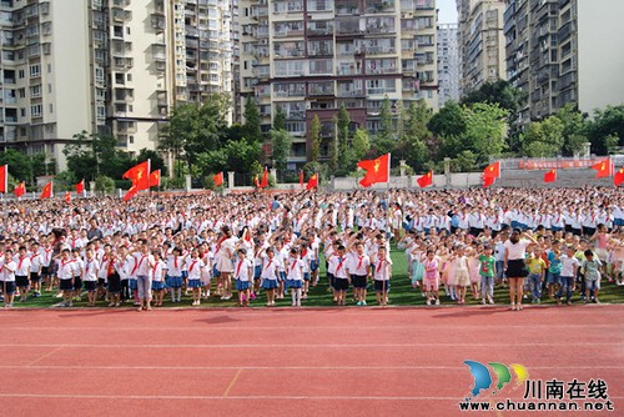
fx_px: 624
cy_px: 208
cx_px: 312
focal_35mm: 36
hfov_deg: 53.1
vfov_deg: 36.9
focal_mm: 24
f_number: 5.6
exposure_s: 1/500
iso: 100
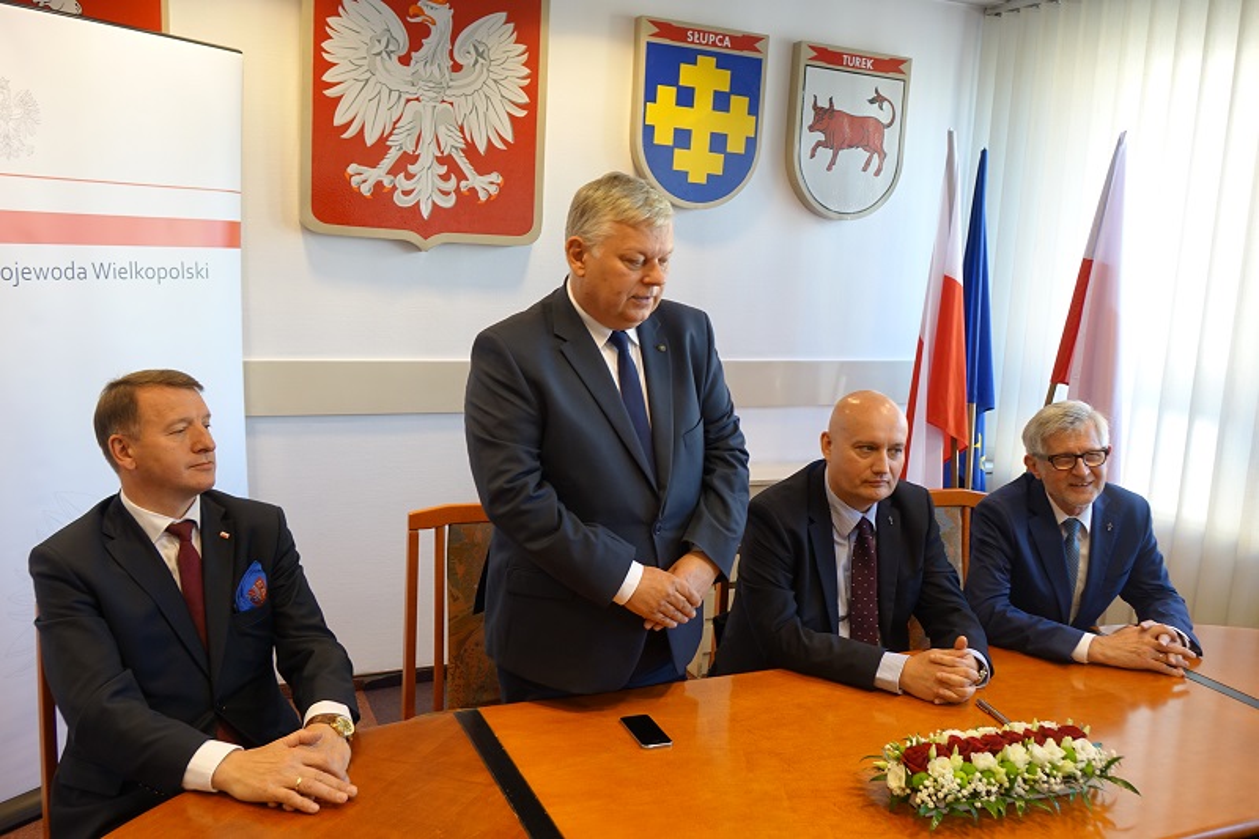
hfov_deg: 61.9
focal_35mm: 30
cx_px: 630
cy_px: 420
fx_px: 1049
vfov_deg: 43.6
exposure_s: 1/40
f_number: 2.8
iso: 200
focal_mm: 11.13
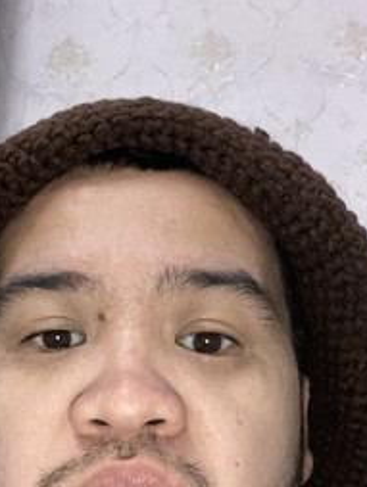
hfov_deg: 24.8
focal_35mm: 59
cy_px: 353
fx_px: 833
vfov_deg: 32.2
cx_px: 135
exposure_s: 1/25
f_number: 2.2
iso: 250
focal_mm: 2.71
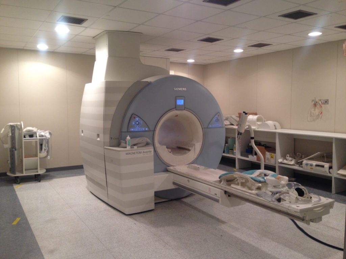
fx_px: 330
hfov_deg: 55.4
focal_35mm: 33
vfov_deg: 42.9
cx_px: 173
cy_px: 130
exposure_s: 1/20
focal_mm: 4.12
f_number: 2.4
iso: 80
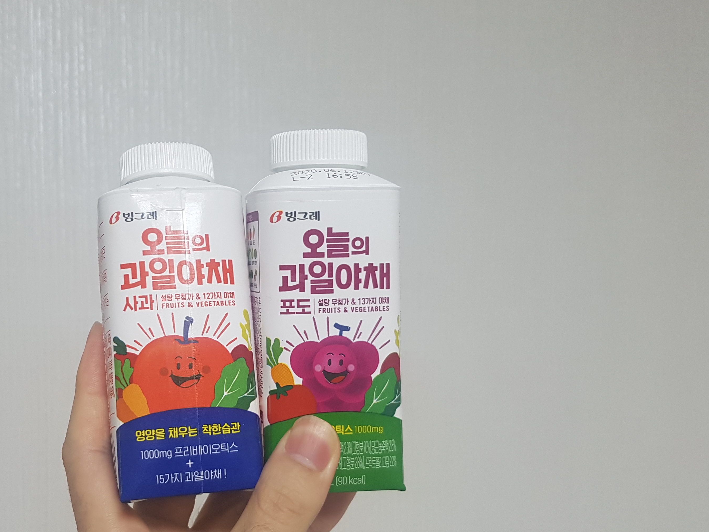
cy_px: 312
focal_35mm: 39
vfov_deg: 36.7
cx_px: 252
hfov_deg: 47.3
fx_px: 799
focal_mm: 4.2
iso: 100
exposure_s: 1/60
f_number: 1.7
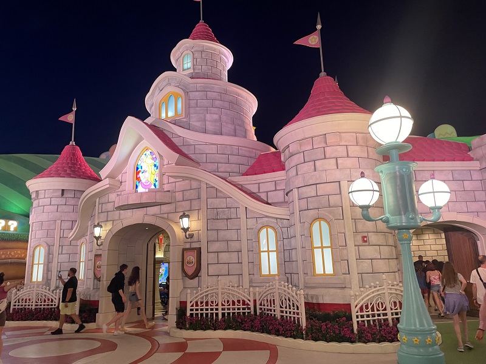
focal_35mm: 26
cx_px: 243
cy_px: 182
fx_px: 365
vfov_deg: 53.1
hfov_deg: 67.3
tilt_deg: +13.8
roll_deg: +1.5
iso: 160
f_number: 1.6
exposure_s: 1/60
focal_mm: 4.2
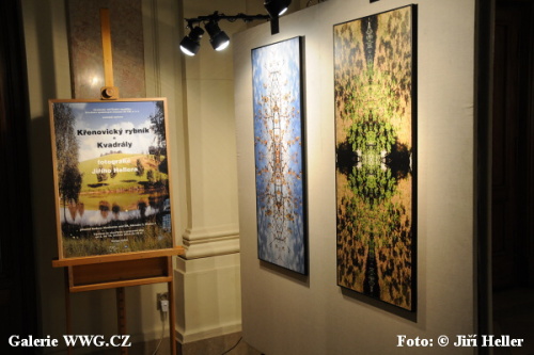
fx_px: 578
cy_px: 178
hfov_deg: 49.6
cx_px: 267
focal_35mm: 39
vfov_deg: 34.2
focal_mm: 26
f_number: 4.5
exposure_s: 1/25
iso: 500
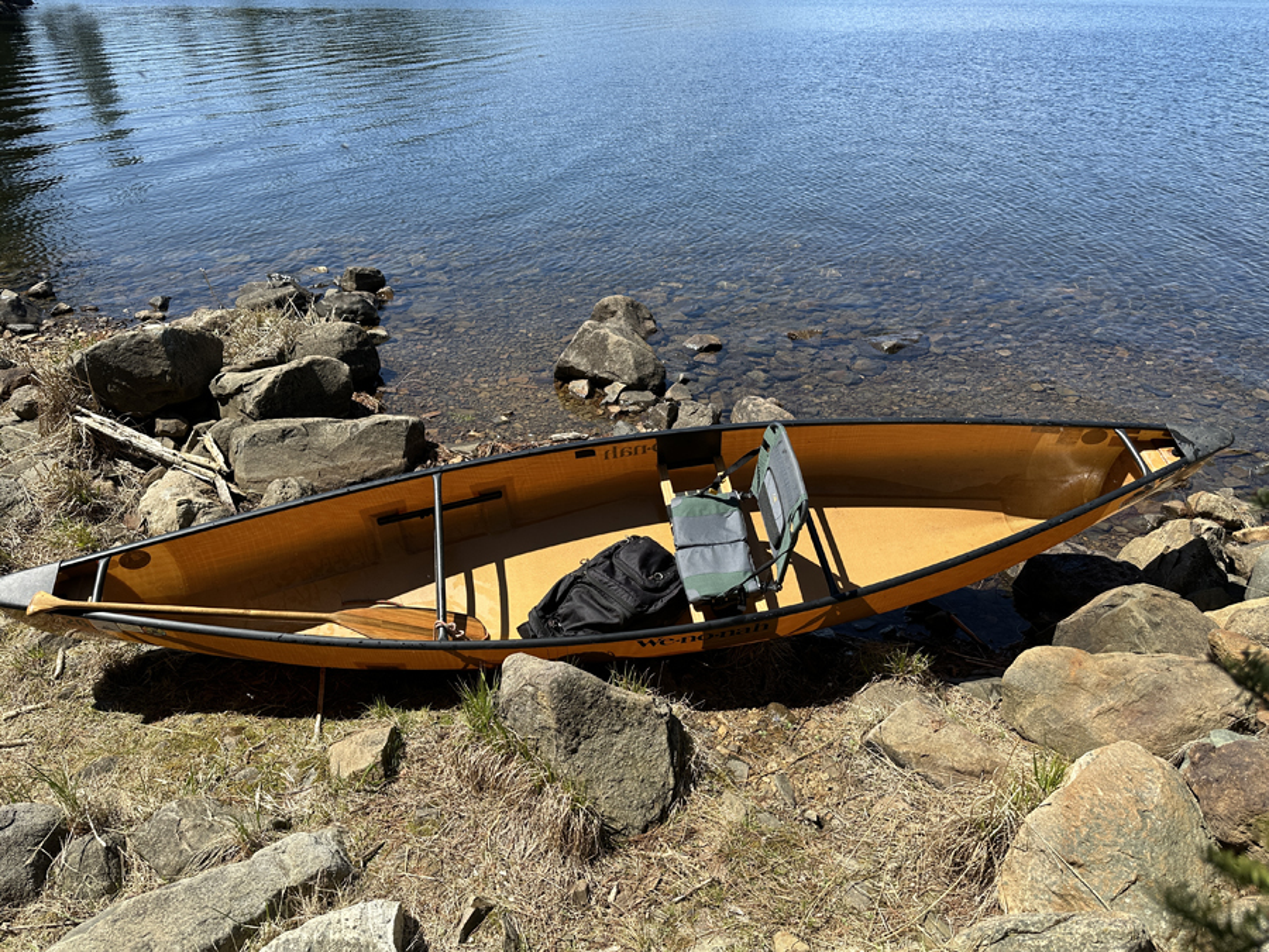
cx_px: 634
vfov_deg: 56.8
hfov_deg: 71.6
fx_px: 880
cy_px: 476
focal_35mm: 24
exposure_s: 1/2525
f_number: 1.78
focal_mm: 6.86
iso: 80
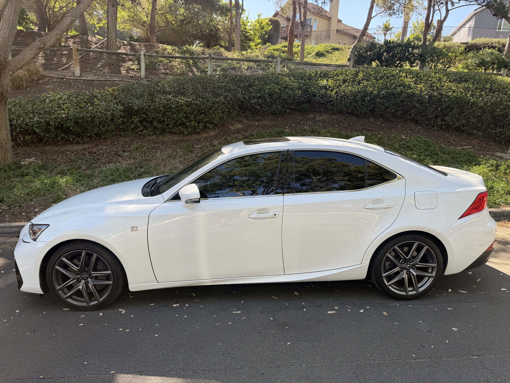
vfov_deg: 56.8
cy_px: 192
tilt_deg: -10.8
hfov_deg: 71.6
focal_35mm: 24
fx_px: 354
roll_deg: -4.5
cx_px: 255
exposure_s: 1/689
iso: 80
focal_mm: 6.76
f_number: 1.78
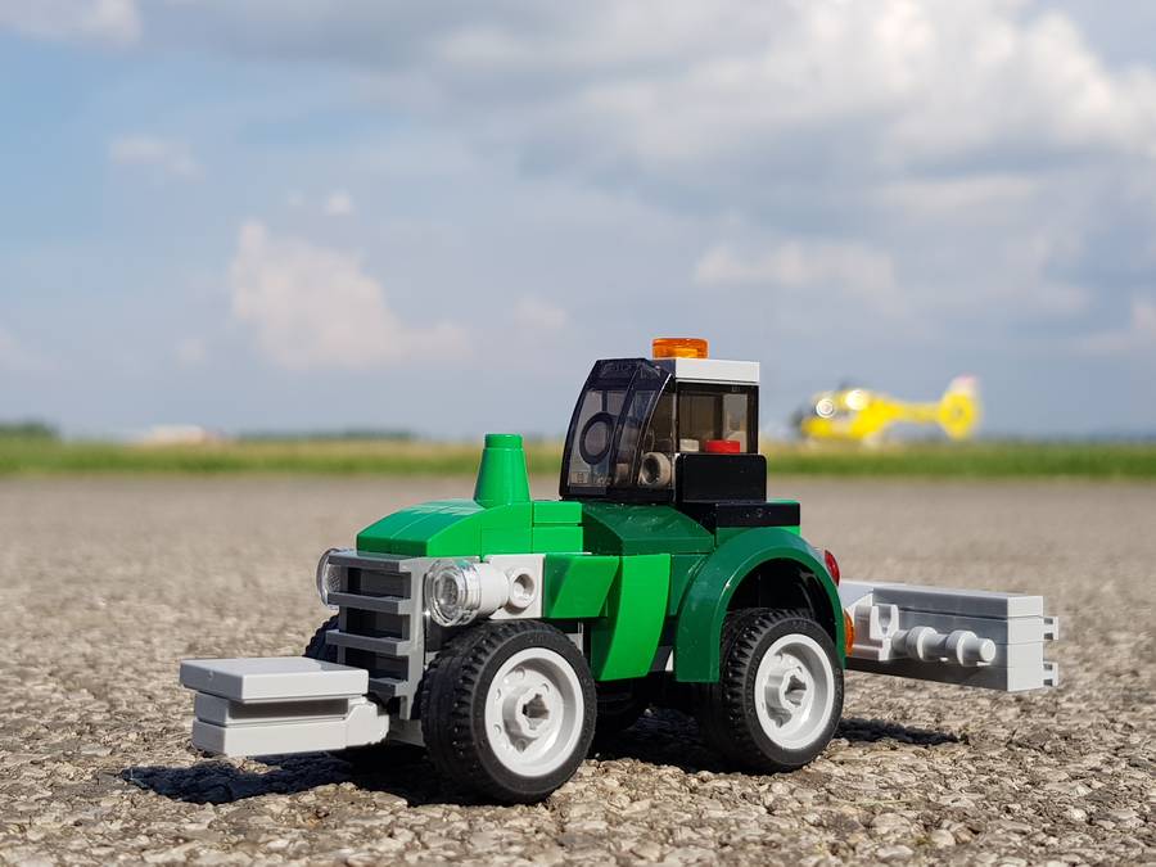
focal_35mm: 26
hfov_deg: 67.3
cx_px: 578
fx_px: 868
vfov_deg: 53.1
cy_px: 434
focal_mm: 4.3
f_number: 1.7
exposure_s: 1/2512
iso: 40
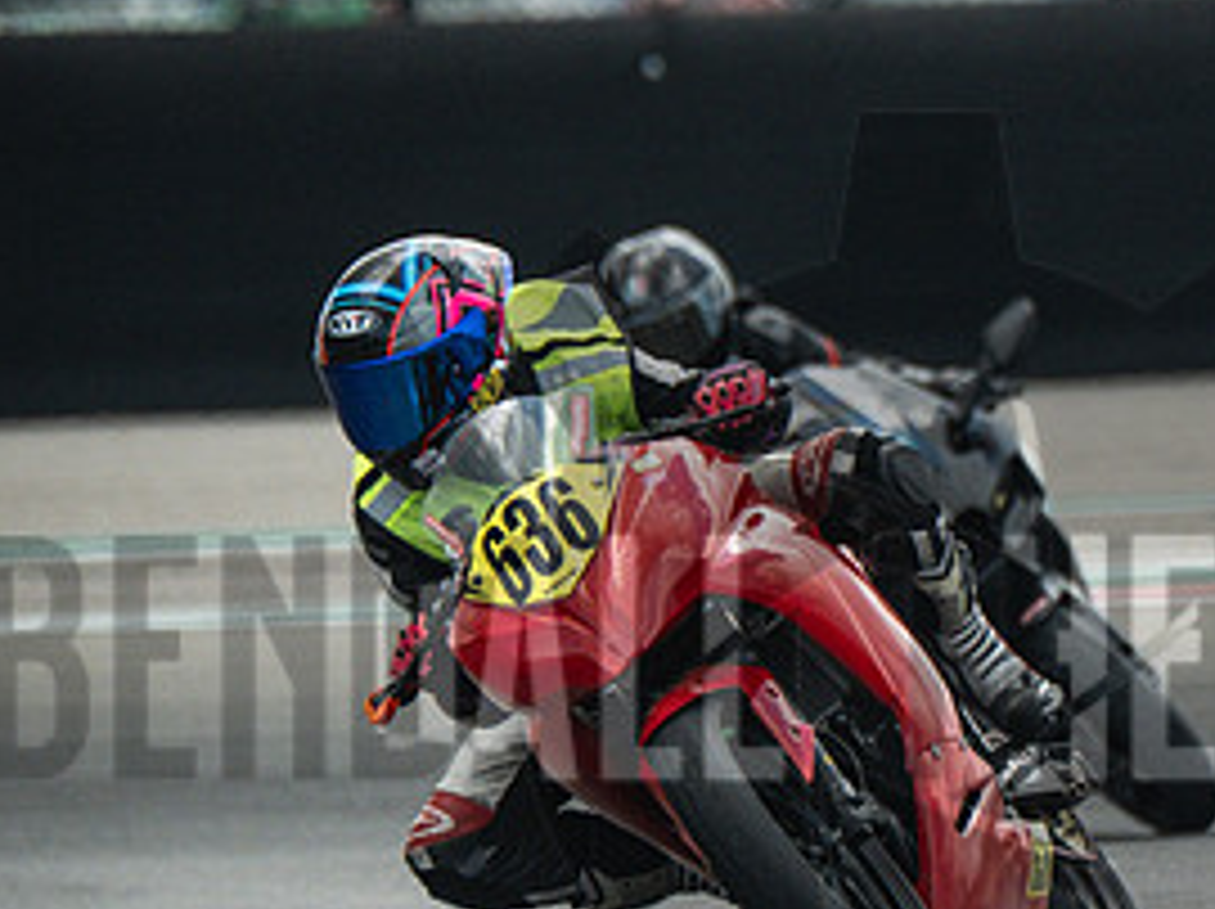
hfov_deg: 1.6
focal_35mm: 1240
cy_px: 664
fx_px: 43485
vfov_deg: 1.2
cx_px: 927
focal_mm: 400
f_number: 5.6
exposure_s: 1/1600
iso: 1600
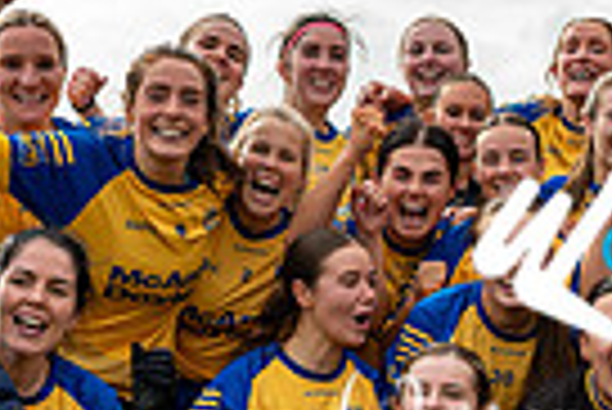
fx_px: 1957
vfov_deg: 11.9
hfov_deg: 17.3
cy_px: 349
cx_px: 630
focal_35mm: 115
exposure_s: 1/320
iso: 100
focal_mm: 27
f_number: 5
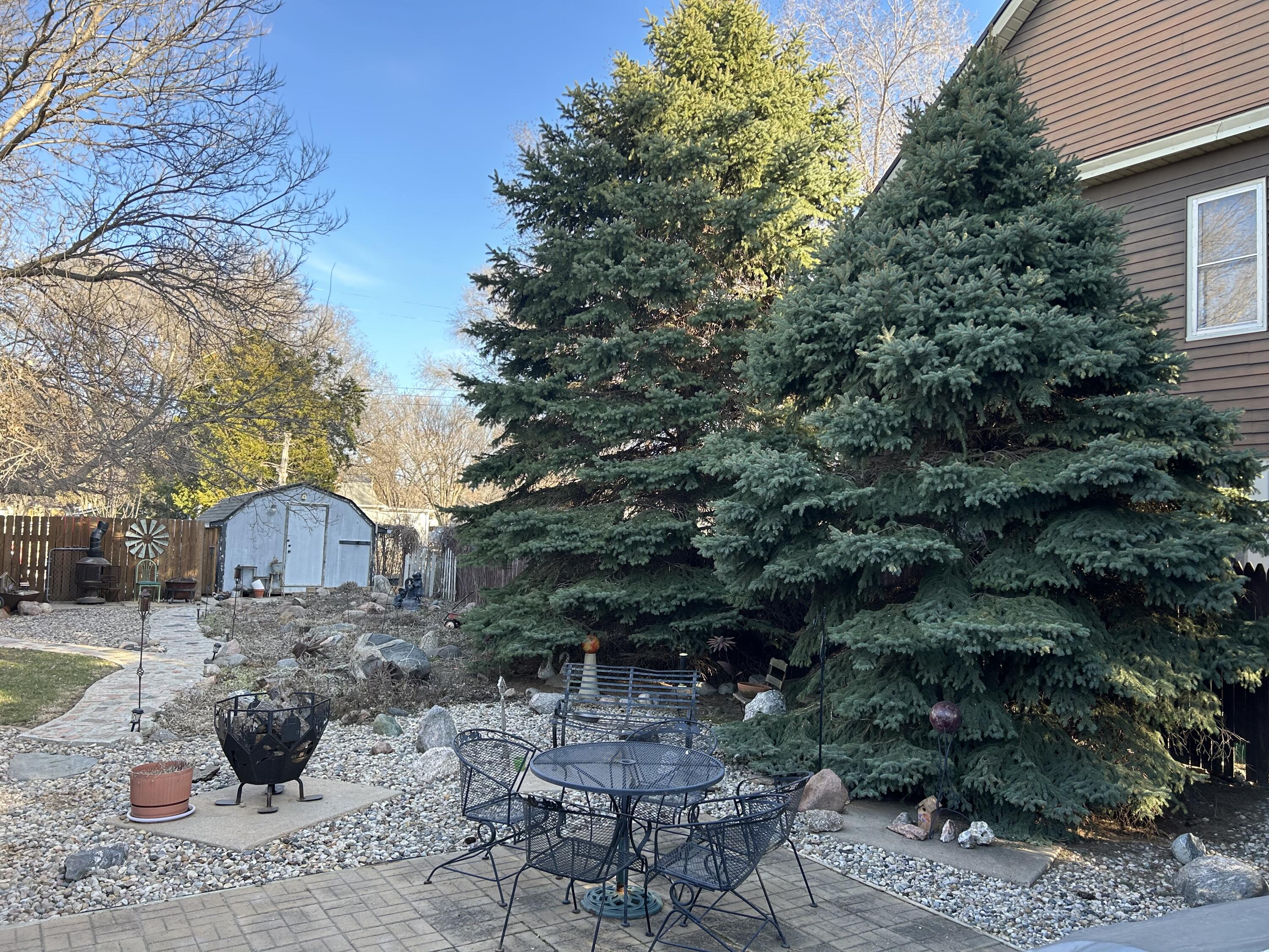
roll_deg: -0.8
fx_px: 953
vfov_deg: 53.1
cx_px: 634
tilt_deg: +4.1
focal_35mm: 26
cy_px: 476
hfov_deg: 67.3
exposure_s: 1/473
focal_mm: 5.7
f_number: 1.5
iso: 50
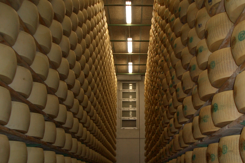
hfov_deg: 42.6
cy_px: 108
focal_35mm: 46
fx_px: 313
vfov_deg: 29.0
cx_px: 142
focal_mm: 5.8
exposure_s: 1/40
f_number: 2.6
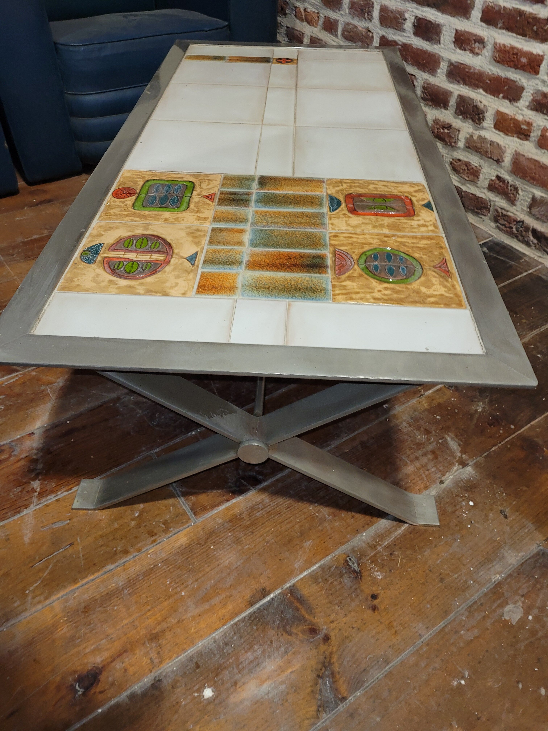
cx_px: 274
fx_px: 549
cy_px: 366
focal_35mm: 26
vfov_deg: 67.3
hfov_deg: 53.1
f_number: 1.8
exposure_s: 1/10
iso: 160
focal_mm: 5.4
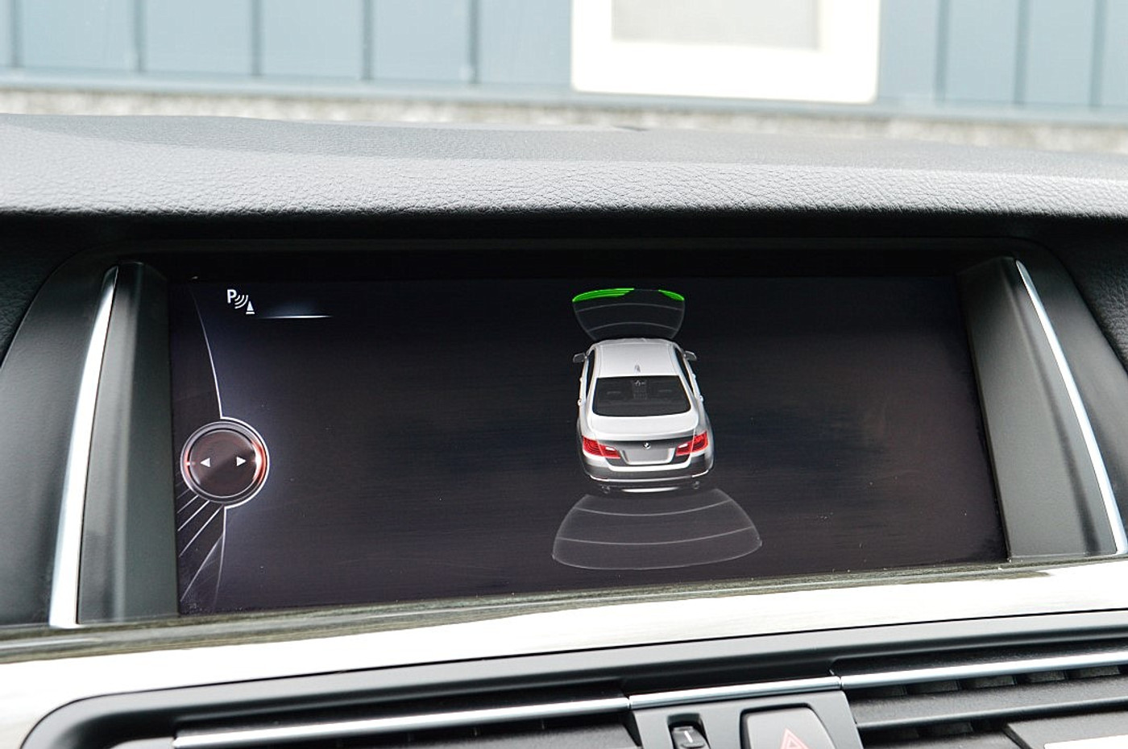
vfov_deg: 28.0
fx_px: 1502
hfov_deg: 41.2
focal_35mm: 48
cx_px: 564
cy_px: 374
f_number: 7.1
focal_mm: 32
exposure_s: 1/60
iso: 800
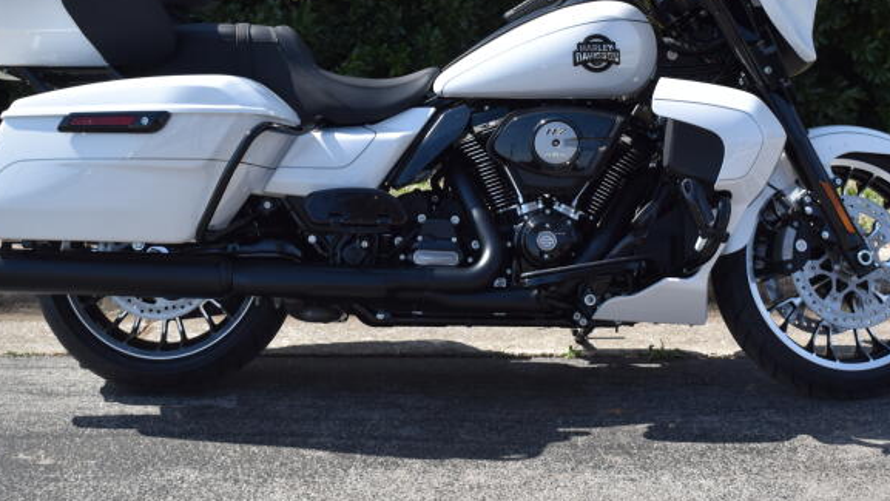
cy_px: 104
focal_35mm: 74
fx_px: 1747
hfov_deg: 28.6
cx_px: 449
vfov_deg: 16.2
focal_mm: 34
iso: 400
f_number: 5.6
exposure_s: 1/1600
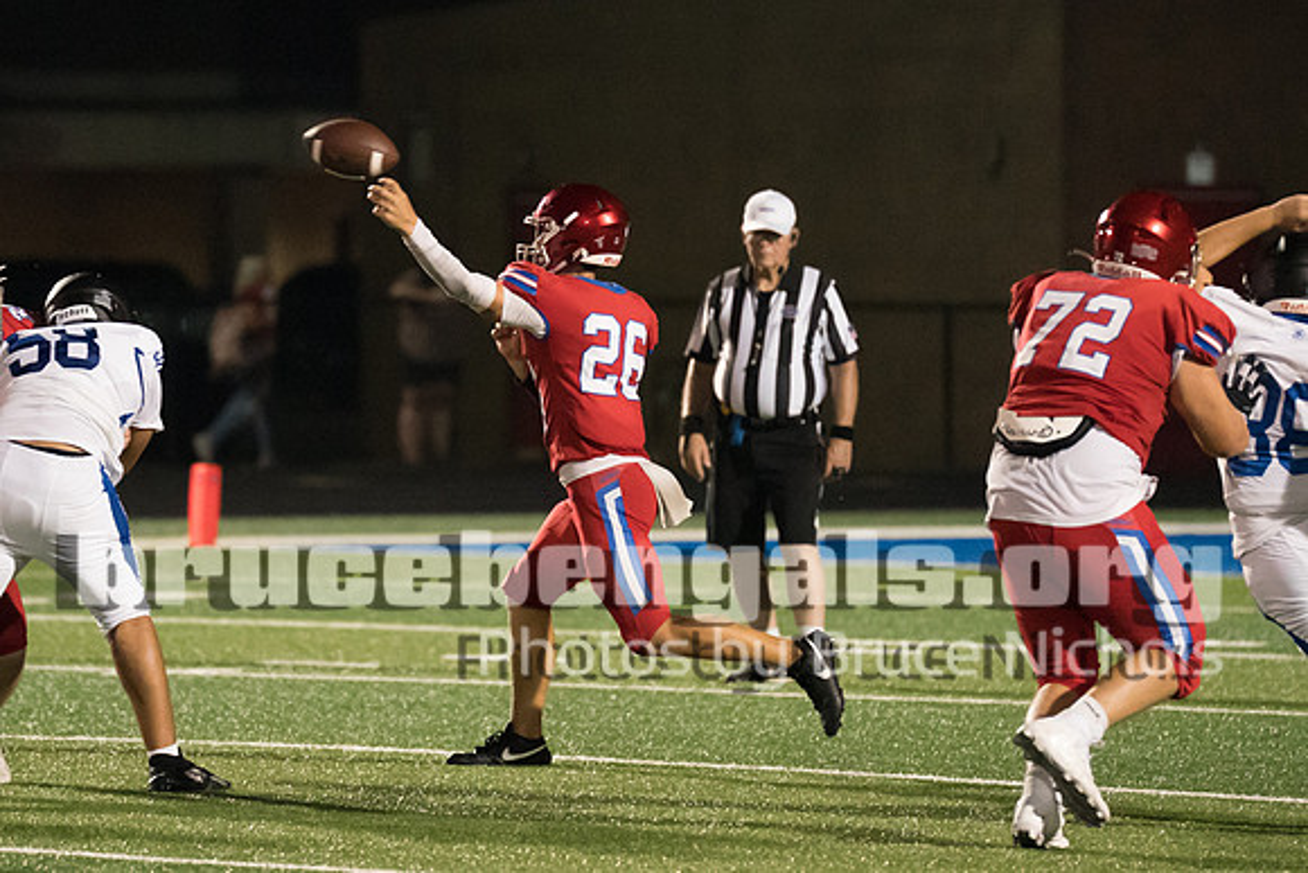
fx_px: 12495
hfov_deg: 6.0
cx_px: 564
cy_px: 348
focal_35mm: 344
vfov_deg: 4.0
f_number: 2.8
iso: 12800
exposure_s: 1/1250
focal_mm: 200
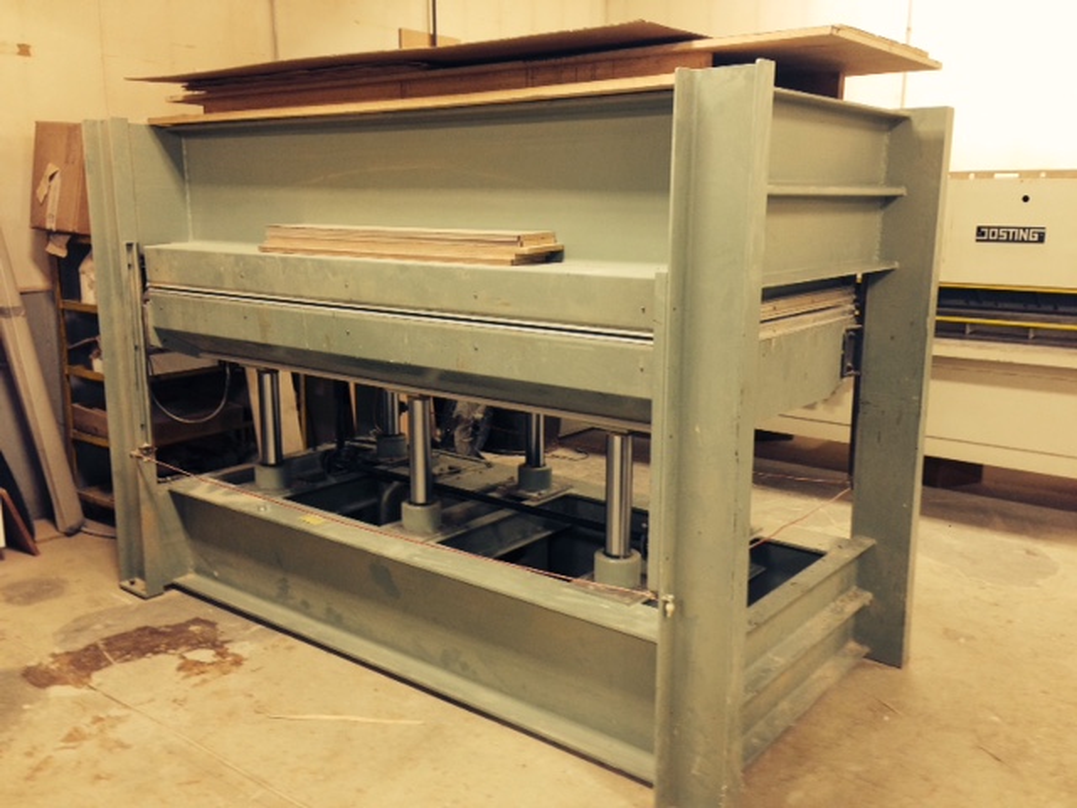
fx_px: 1027
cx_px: 538
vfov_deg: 42.9
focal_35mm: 33
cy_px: 404
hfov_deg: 55.4
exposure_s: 1/20
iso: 100
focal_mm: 4.12
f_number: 2.4
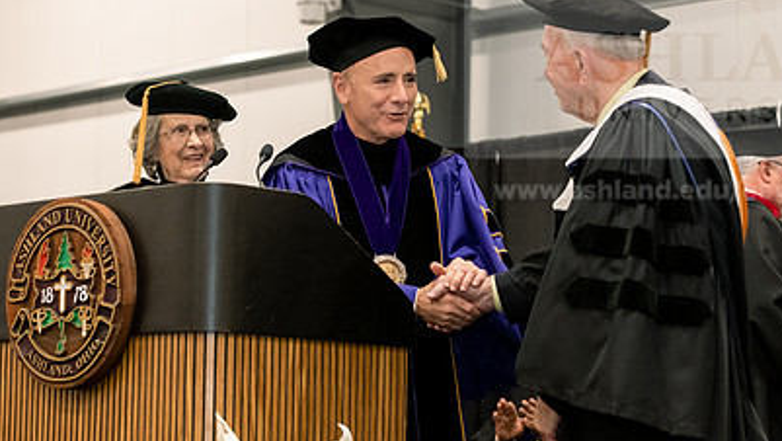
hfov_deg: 20.2
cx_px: 406
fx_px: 2199
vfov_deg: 11.4
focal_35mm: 106
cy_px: 231
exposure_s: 1/200
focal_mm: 70
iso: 3200
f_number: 4.5
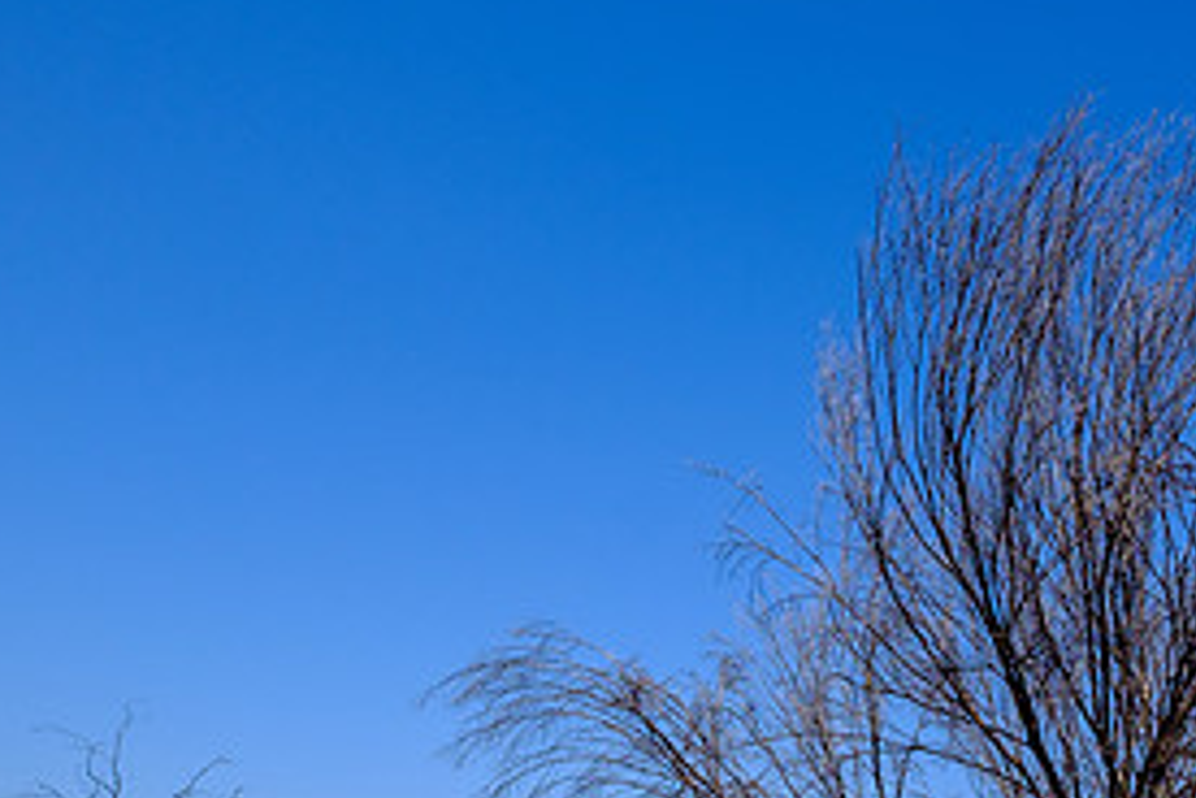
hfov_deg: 45.7
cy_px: 774
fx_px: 1329
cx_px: 979
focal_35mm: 40
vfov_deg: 31.2
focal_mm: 12.6
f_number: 8
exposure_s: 1/600
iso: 200
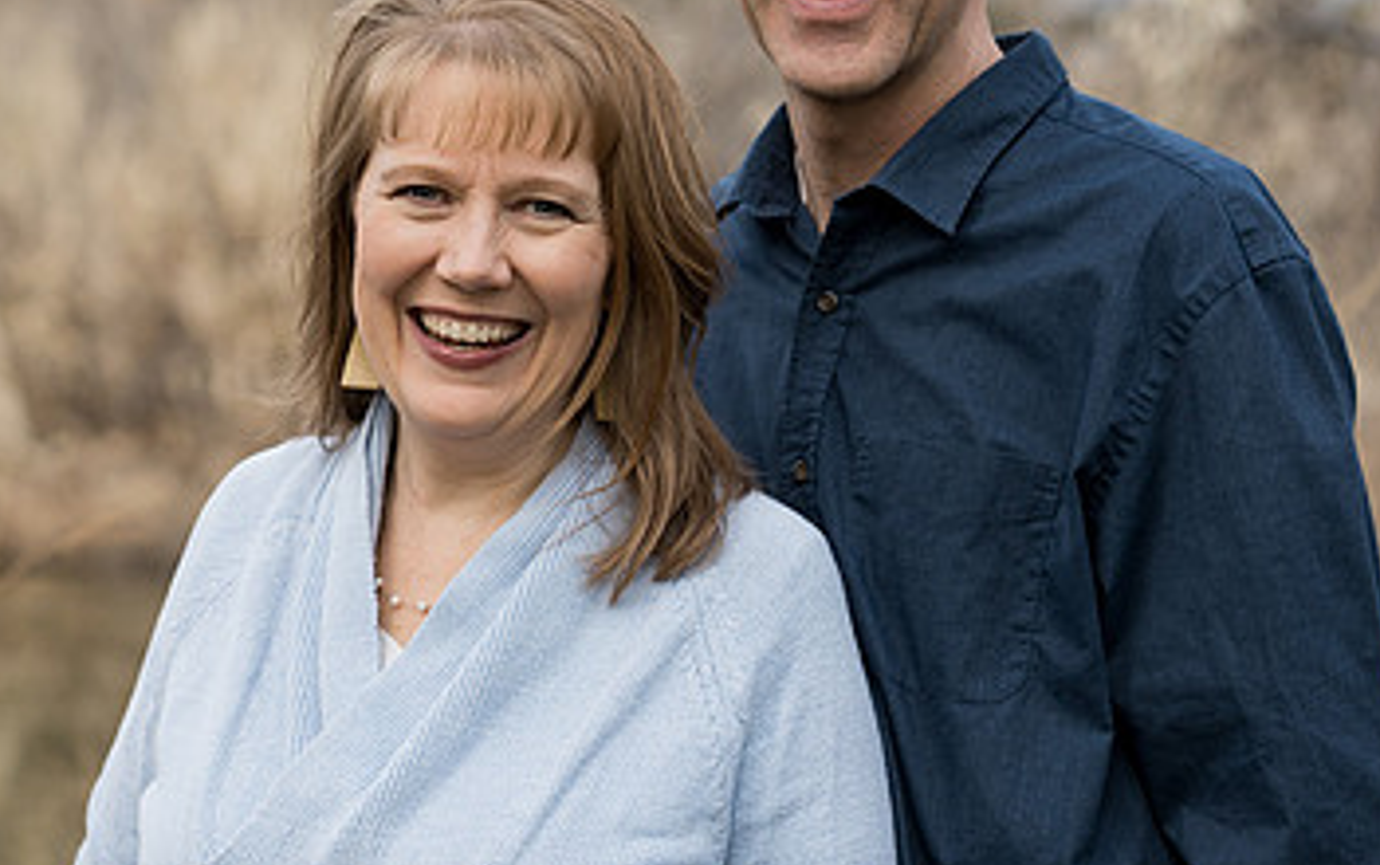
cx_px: 311
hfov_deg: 14.5
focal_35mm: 143
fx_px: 5382
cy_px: 332
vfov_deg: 9.2
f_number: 4
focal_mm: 85
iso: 200
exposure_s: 1/250
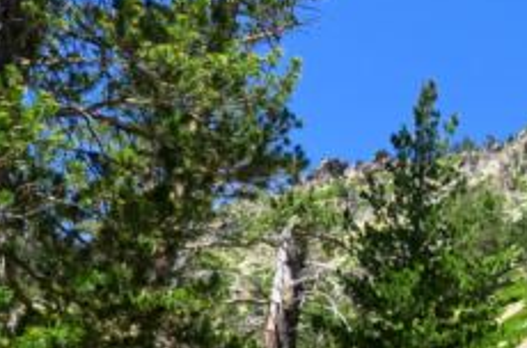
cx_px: 651
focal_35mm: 75
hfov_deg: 24.3
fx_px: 1095
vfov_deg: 18.1
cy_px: 212
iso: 200
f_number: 16
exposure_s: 1/80
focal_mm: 18
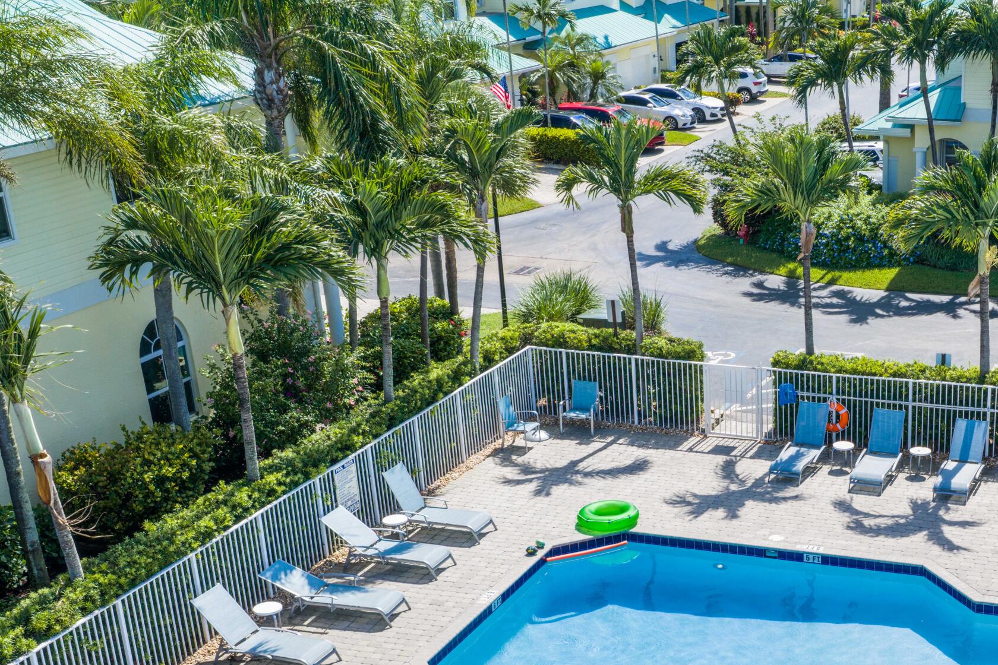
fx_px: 1386
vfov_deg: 26.5
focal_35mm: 50
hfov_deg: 37.9
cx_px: 824
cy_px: 536
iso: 100
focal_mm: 14.45
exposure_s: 1/240
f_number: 5
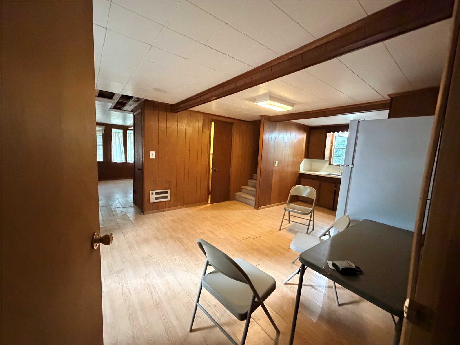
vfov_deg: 85.7
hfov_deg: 102.1
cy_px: 172
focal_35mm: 14
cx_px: 230
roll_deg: -2.4
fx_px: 186
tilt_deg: -6.7
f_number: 2.2
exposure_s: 1/60
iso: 1000
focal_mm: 2.22
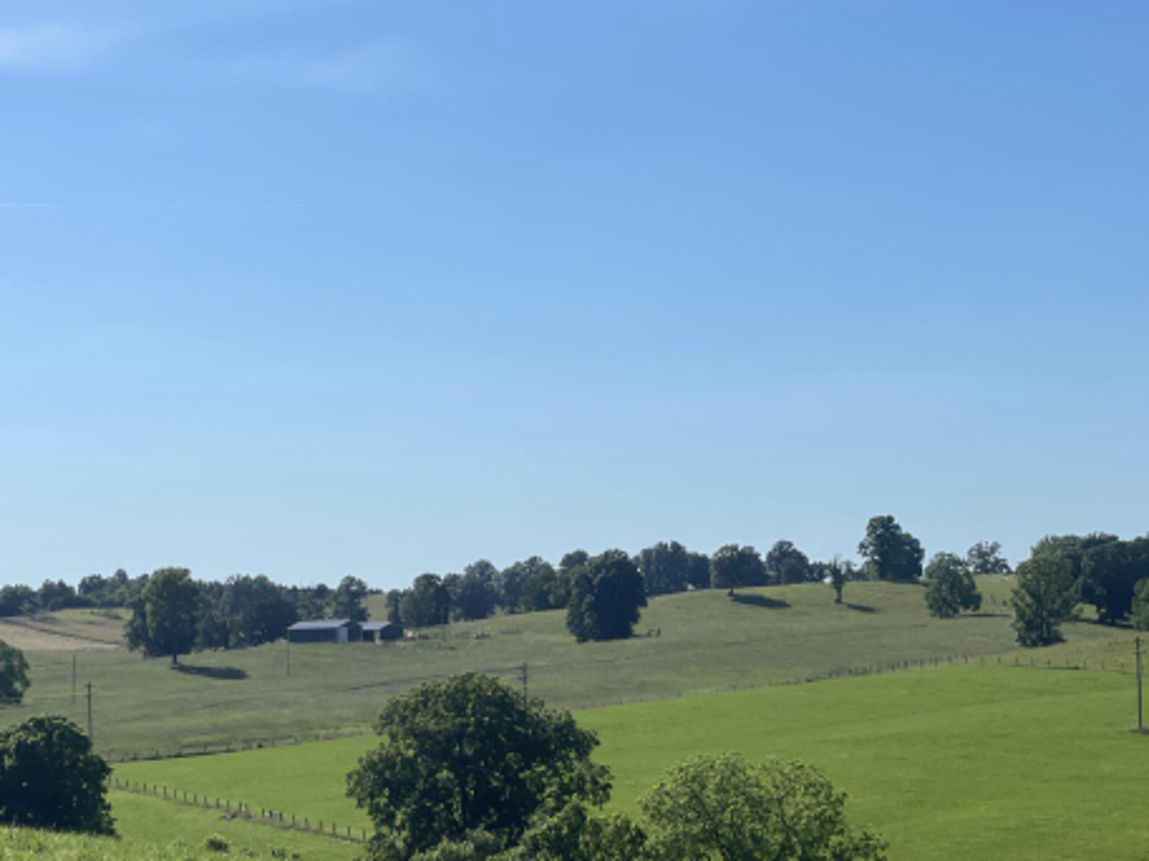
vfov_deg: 19.3
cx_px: 513
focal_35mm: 76
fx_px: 2523
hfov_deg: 25.6
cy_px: 612
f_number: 2
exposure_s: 1/3690
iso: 25
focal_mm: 6
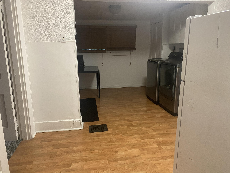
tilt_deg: -13.5
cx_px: 115
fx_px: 173
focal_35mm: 26
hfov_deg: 67.3
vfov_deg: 53.1
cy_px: 86
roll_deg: +0.5
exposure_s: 1/40
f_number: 1.8
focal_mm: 4.25
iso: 400
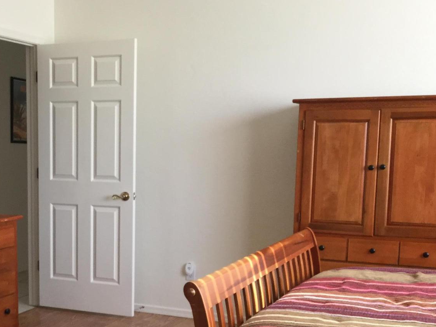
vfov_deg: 26.3
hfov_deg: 34.1
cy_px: 240
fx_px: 693
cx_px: 103
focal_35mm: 55
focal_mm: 3.3
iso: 64
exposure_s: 1/30
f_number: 2.4
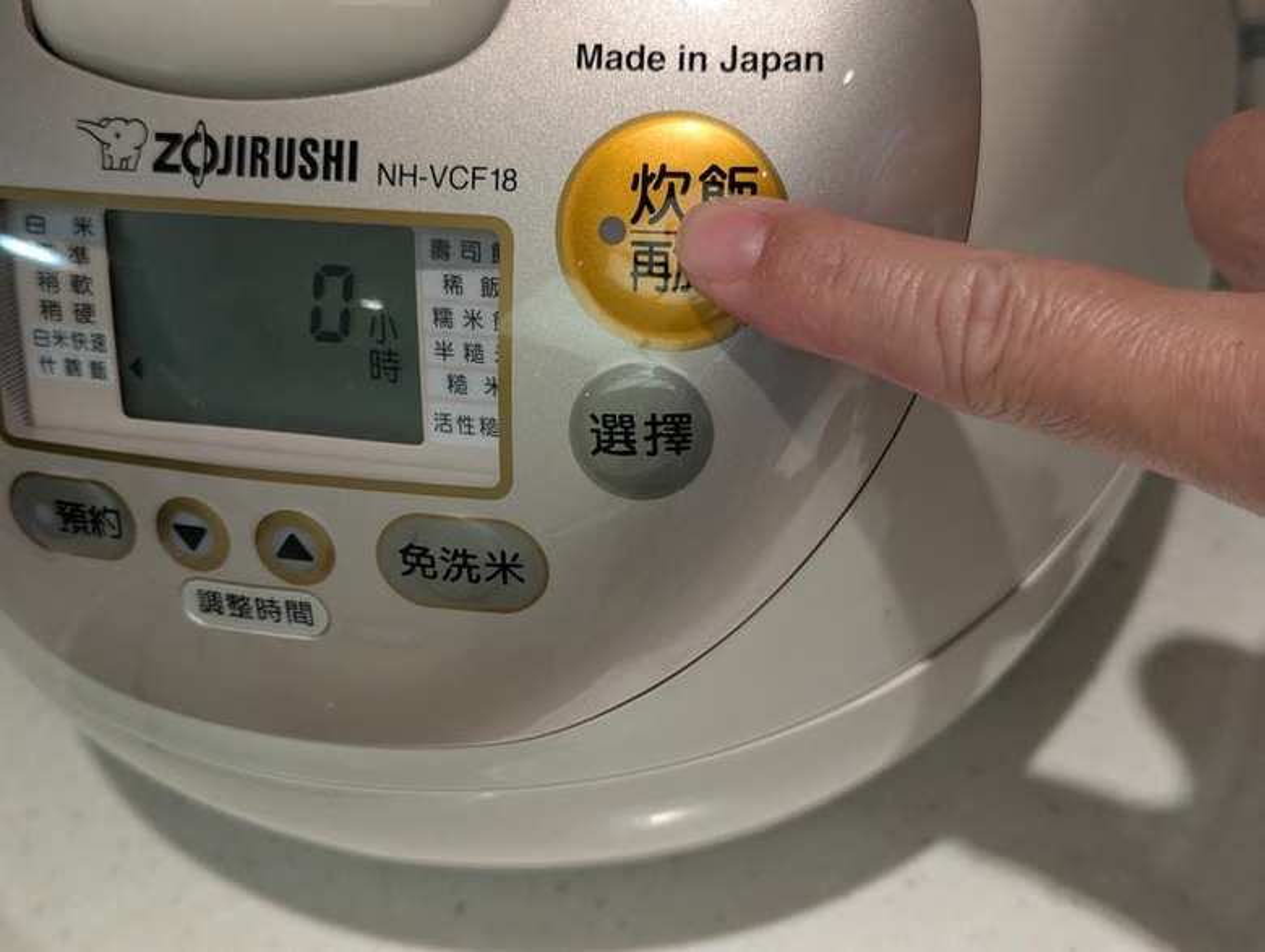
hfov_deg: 39.6
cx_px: 632
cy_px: 476
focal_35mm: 48
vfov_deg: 30.3
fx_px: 1756
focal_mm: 6.81
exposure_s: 1/120
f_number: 1.85
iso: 120
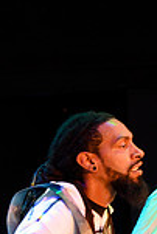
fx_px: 2617
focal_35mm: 401
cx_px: 208
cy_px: 344
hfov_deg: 3.4
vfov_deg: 5.1
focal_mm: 135
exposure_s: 1/80
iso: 3200
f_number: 8
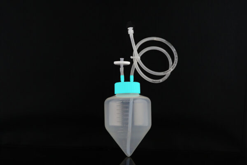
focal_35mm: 42
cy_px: 82
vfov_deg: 31.9
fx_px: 288
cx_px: 124
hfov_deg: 46.4
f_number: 8
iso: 400
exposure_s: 1/40
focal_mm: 28
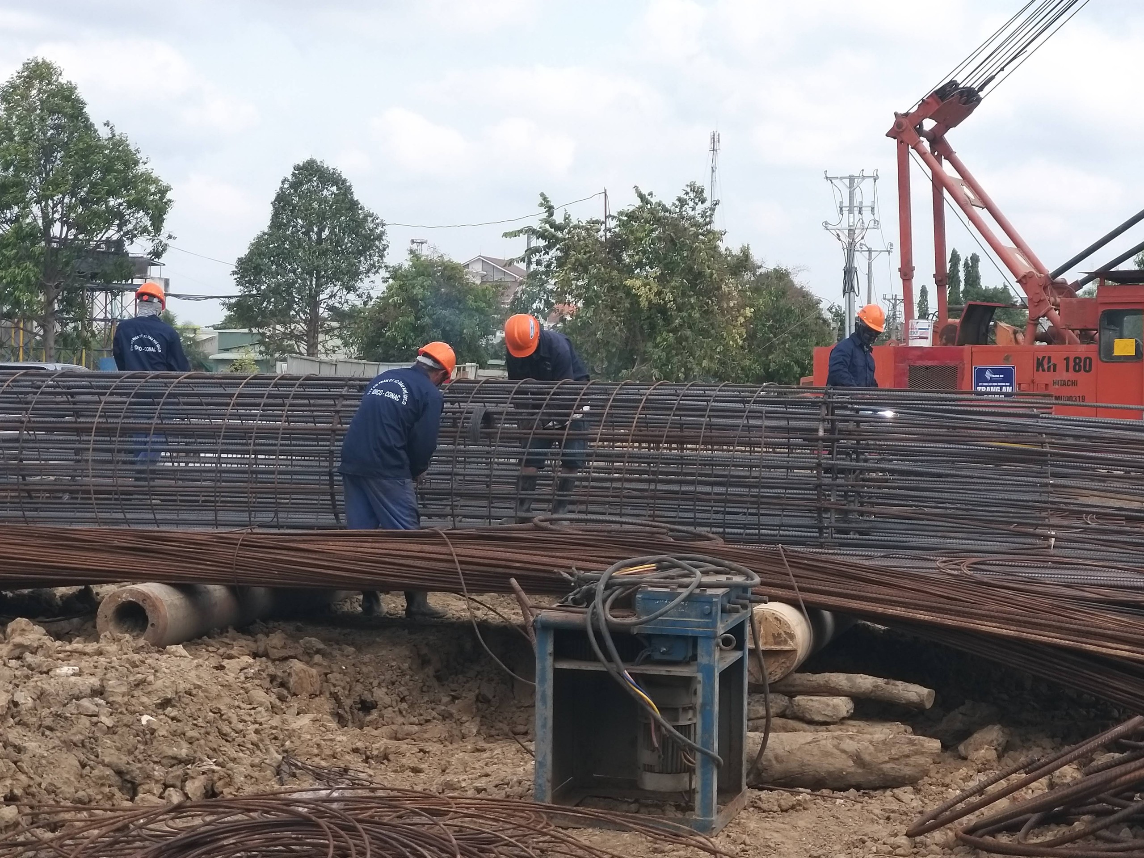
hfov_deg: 36.8
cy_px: 429
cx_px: 572
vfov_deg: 28.0
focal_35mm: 52
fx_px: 1719
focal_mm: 5.54
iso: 40
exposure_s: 1/518
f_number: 2.4
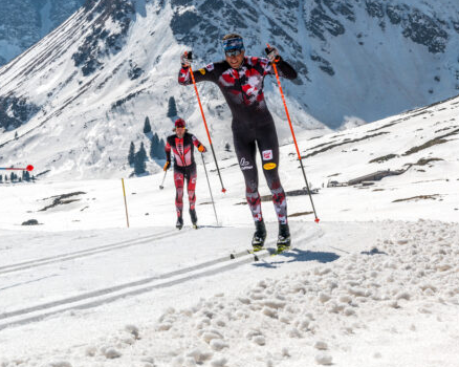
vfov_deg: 16.9
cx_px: 54
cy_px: 42
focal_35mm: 90
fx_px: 1222
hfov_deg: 20.9
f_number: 6.3
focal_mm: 41
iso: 100
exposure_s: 1/1250
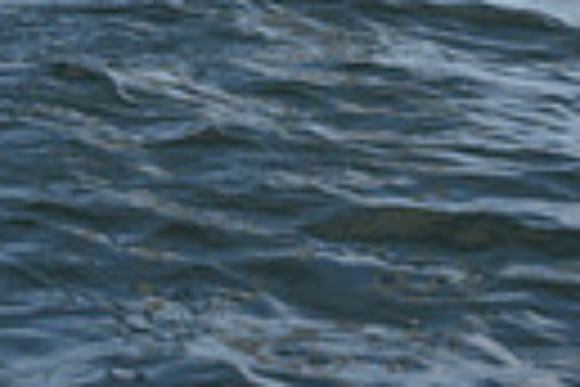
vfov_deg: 4.2
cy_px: -842
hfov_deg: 6.5
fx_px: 5058
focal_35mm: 314
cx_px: -97
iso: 320
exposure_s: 1/1000
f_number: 10
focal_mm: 70
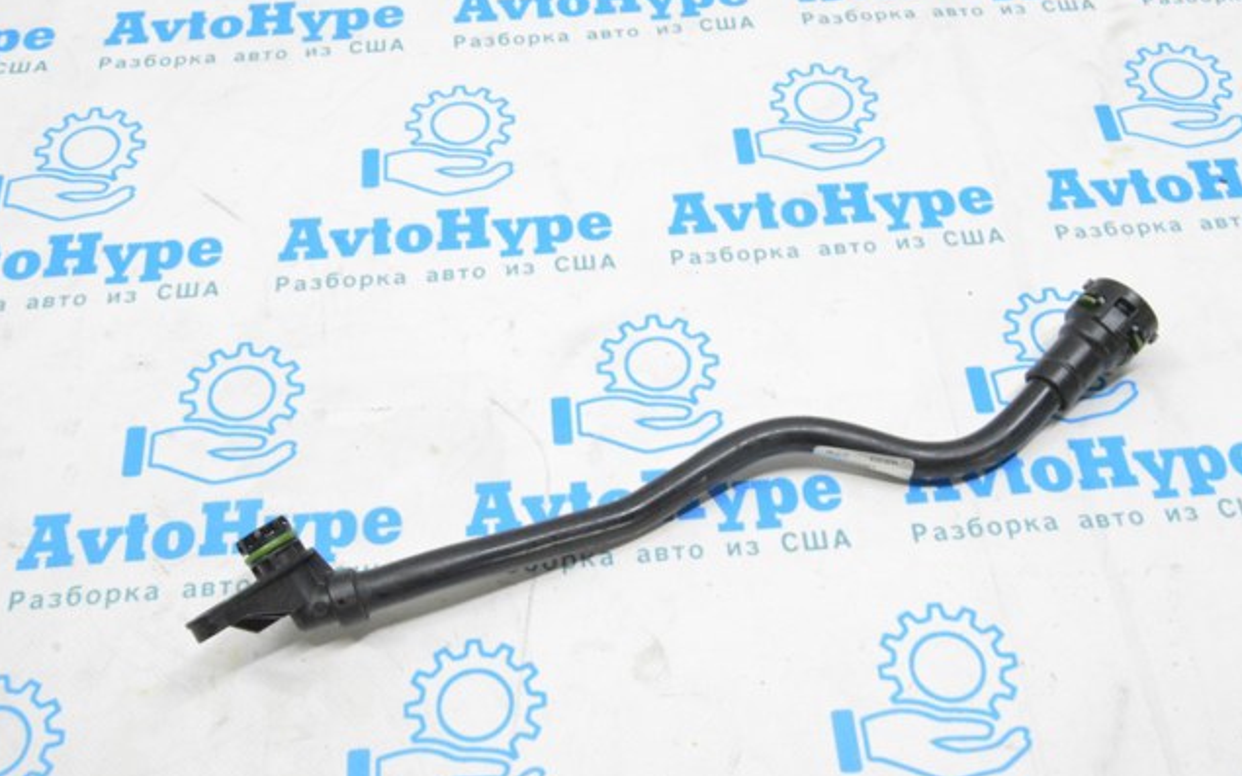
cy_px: 392
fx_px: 1354
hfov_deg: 49.3
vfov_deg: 32.0
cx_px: 622
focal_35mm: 40
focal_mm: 26
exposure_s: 1/15
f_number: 20
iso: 6400
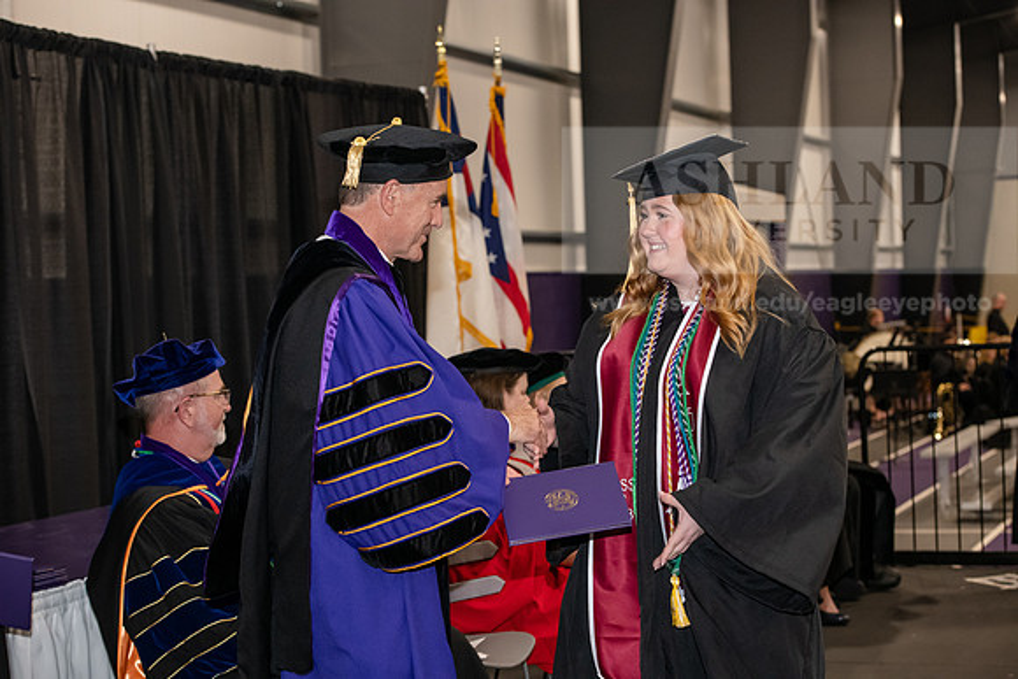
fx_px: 1980
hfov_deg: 28.8
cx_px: 509
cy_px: 340
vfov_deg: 19.5
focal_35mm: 70
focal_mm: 70
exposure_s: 1/200
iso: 2500
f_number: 5
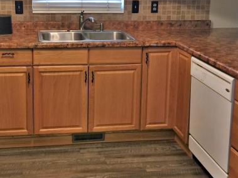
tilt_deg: -11.1
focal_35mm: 49
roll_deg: -0.5
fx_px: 337
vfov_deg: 29.3
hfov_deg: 38.7
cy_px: 48
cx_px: 90
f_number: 2.2
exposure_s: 1/15
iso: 32
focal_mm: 4.15
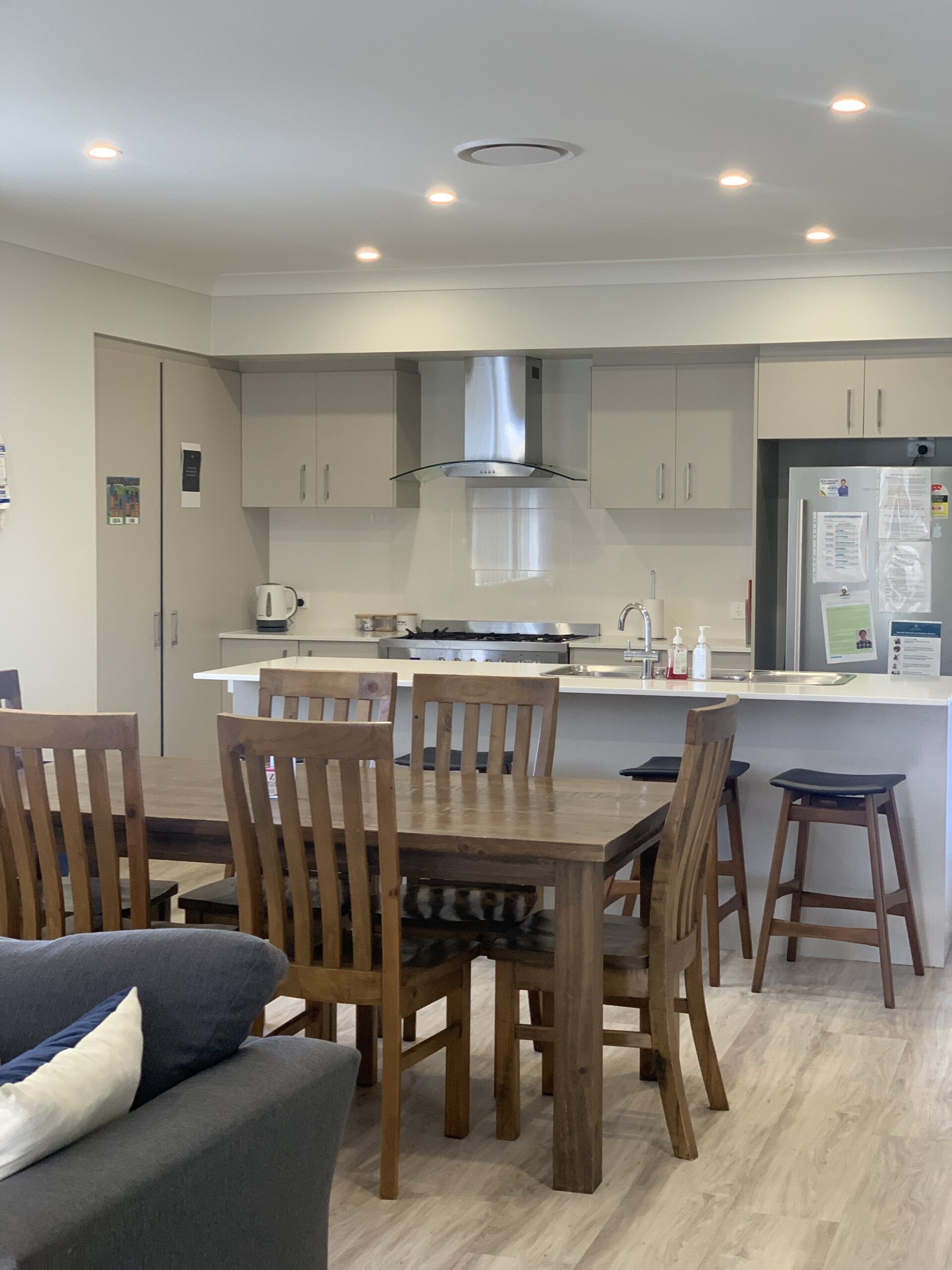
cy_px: 635
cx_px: 476
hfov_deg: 28.0
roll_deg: +0.2
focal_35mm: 52
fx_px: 1907
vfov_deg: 36.8
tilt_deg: -2.4
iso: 80
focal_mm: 6
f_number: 2.4
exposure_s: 1/50
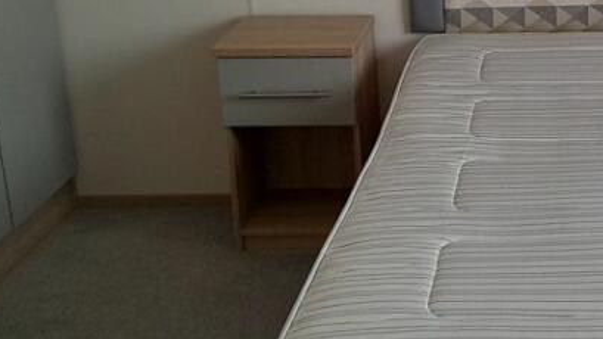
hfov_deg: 27.8
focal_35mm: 71
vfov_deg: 16.8
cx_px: 616
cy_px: 59
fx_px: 1135
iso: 125
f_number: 1.8
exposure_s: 1/60
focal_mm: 3.98
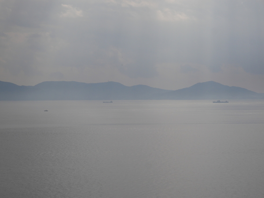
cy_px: 99
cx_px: 132
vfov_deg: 12.4
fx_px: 916
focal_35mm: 120
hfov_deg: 16.4
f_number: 11
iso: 200
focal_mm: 60
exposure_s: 1/1300
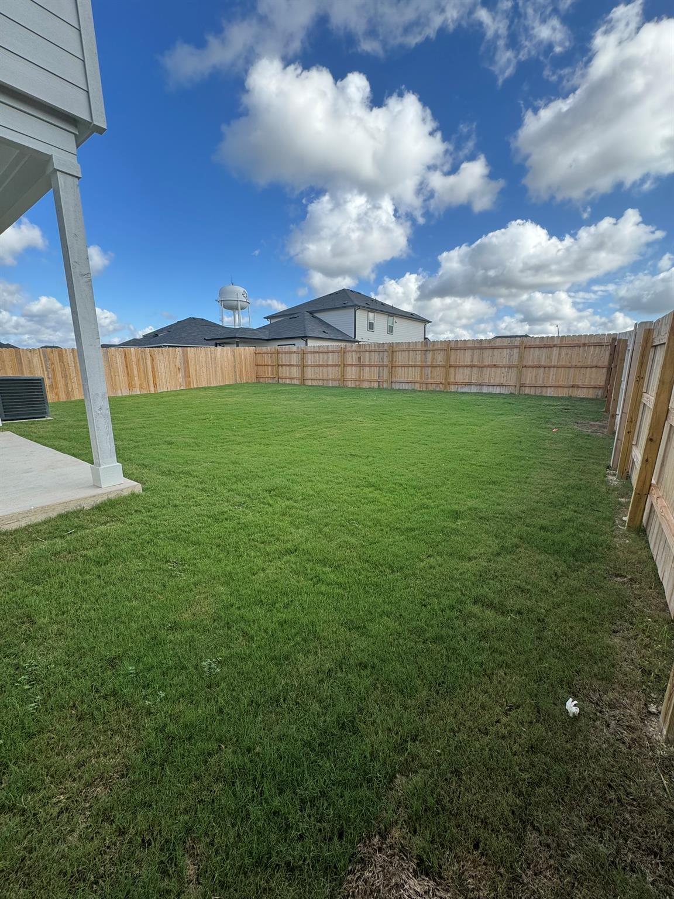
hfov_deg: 85.7
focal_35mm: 14
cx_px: 337
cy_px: 450
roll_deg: +1.0
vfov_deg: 102.1
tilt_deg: -14.0
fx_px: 363
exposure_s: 1/779
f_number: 2.2
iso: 50
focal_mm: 2.22
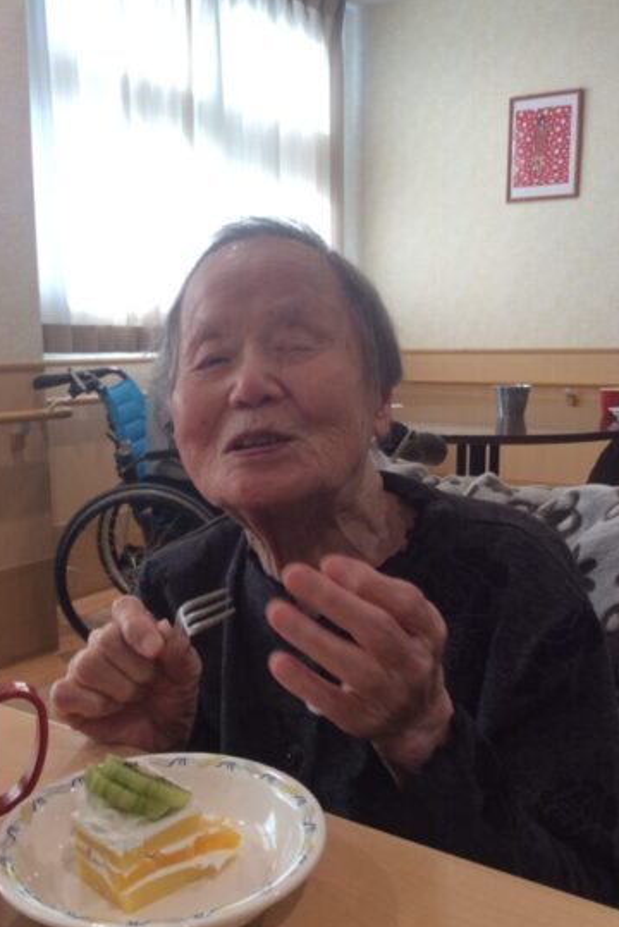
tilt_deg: -10.3
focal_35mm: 37
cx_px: 291
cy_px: 483
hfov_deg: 36.0
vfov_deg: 51.8
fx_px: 953
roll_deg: +0.4
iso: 32
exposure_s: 1/24
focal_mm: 3.3
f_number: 2.4
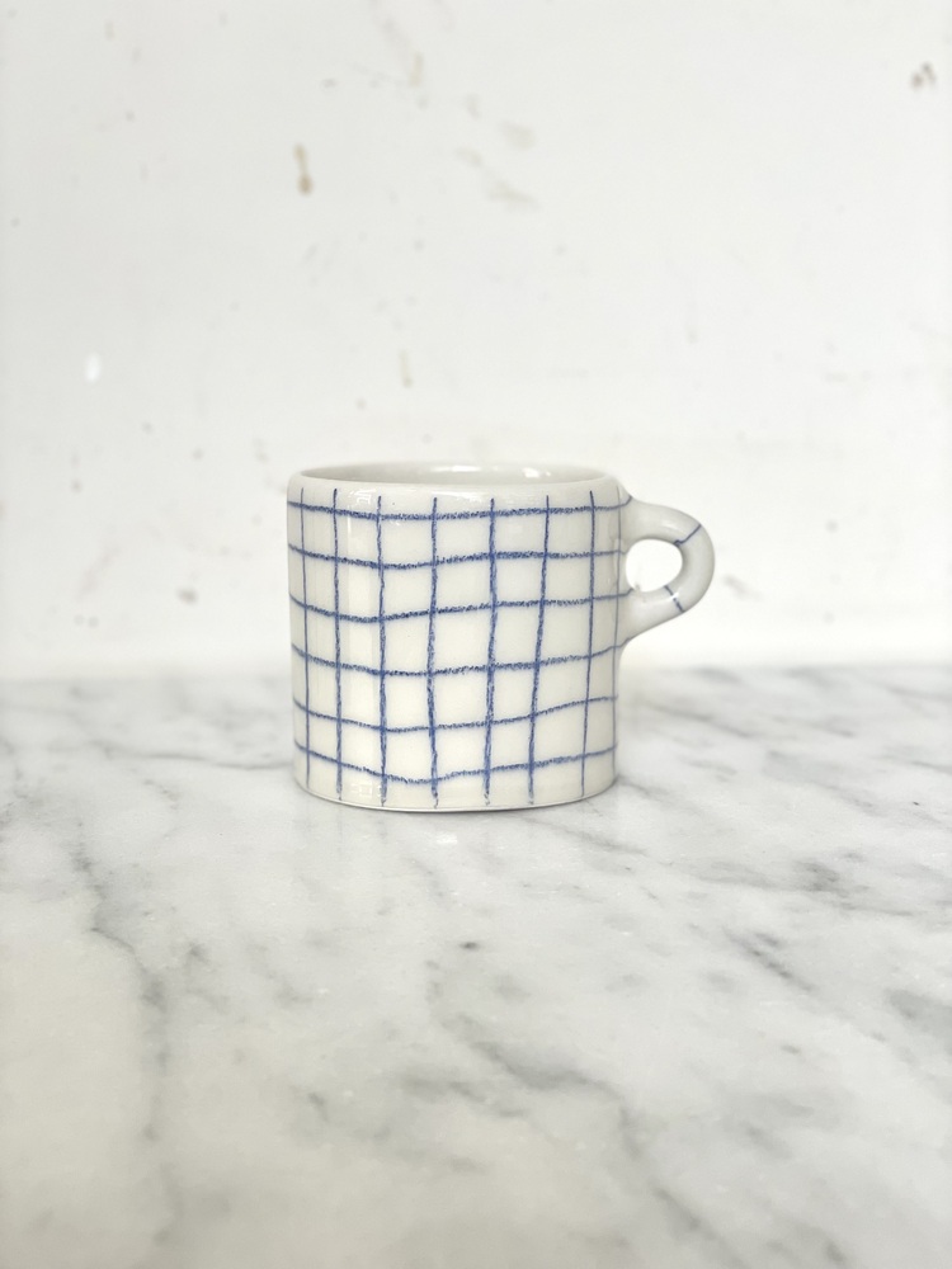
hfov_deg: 28.0
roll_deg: +0.2
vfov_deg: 36.8
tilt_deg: -8.8
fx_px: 1907
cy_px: 634
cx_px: 476
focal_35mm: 52
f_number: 2
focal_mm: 6
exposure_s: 1/122
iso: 80
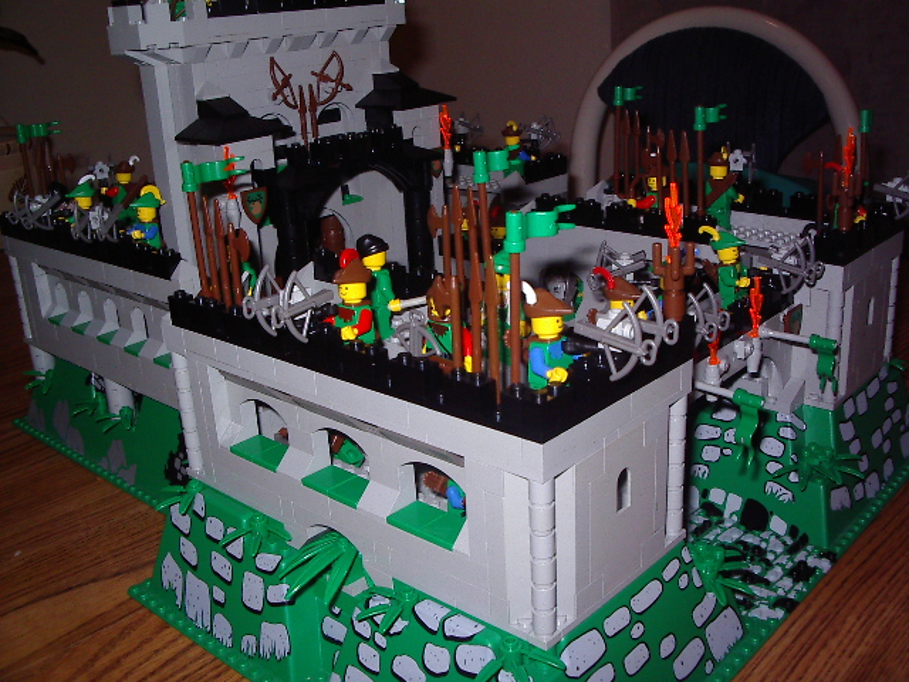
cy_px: 341
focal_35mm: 38
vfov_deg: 37.7
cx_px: 454
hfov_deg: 49.0
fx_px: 998
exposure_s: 1/60
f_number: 4.8
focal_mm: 5.8
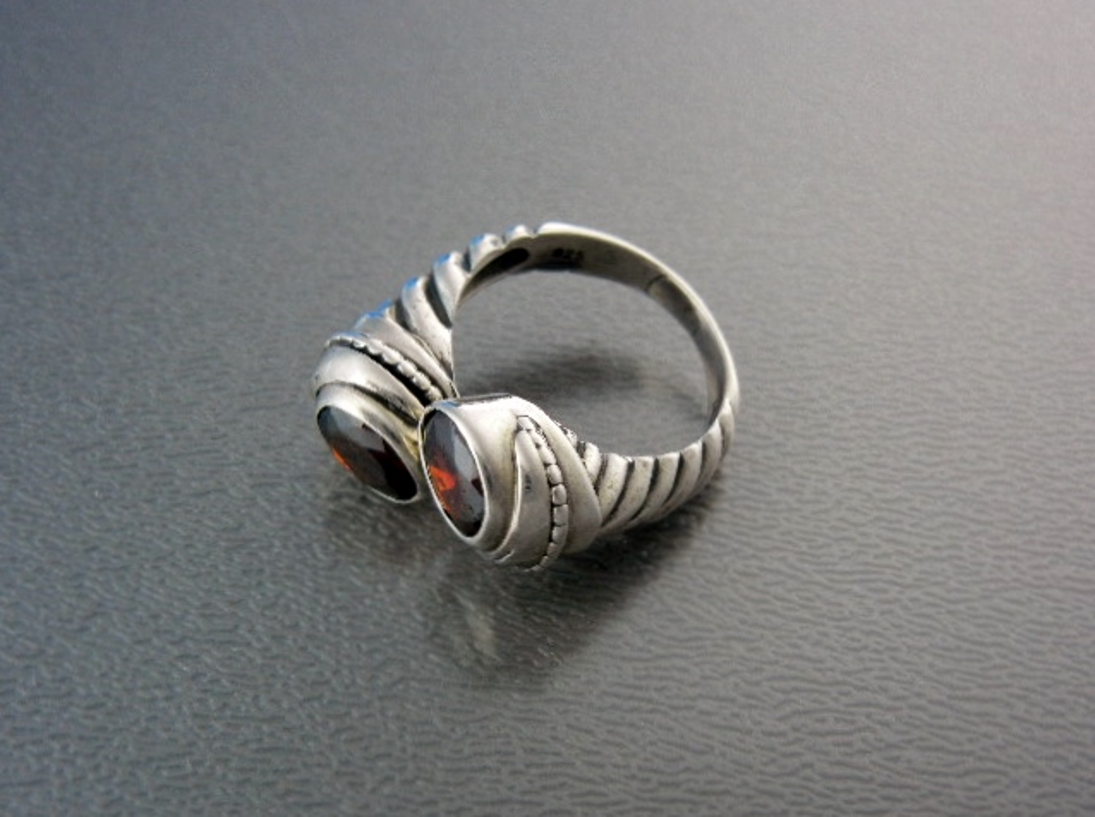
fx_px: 1863
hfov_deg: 32.8
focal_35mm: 59
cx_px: 548
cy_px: 408
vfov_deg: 24.7
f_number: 4
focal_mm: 10.6
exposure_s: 1/27.3
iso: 400
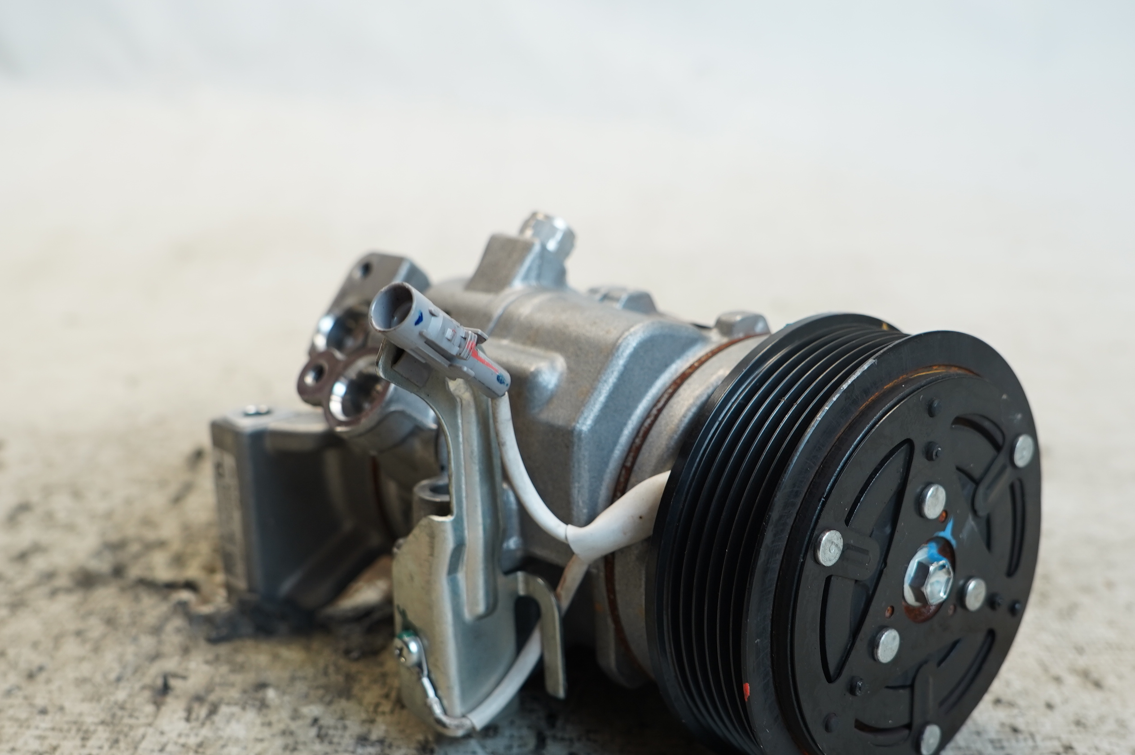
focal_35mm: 44
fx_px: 1386
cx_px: 589
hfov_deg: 44.5
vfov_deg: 30.4
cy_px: 434
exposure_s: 1/60
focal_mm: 25
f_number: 4
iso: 200
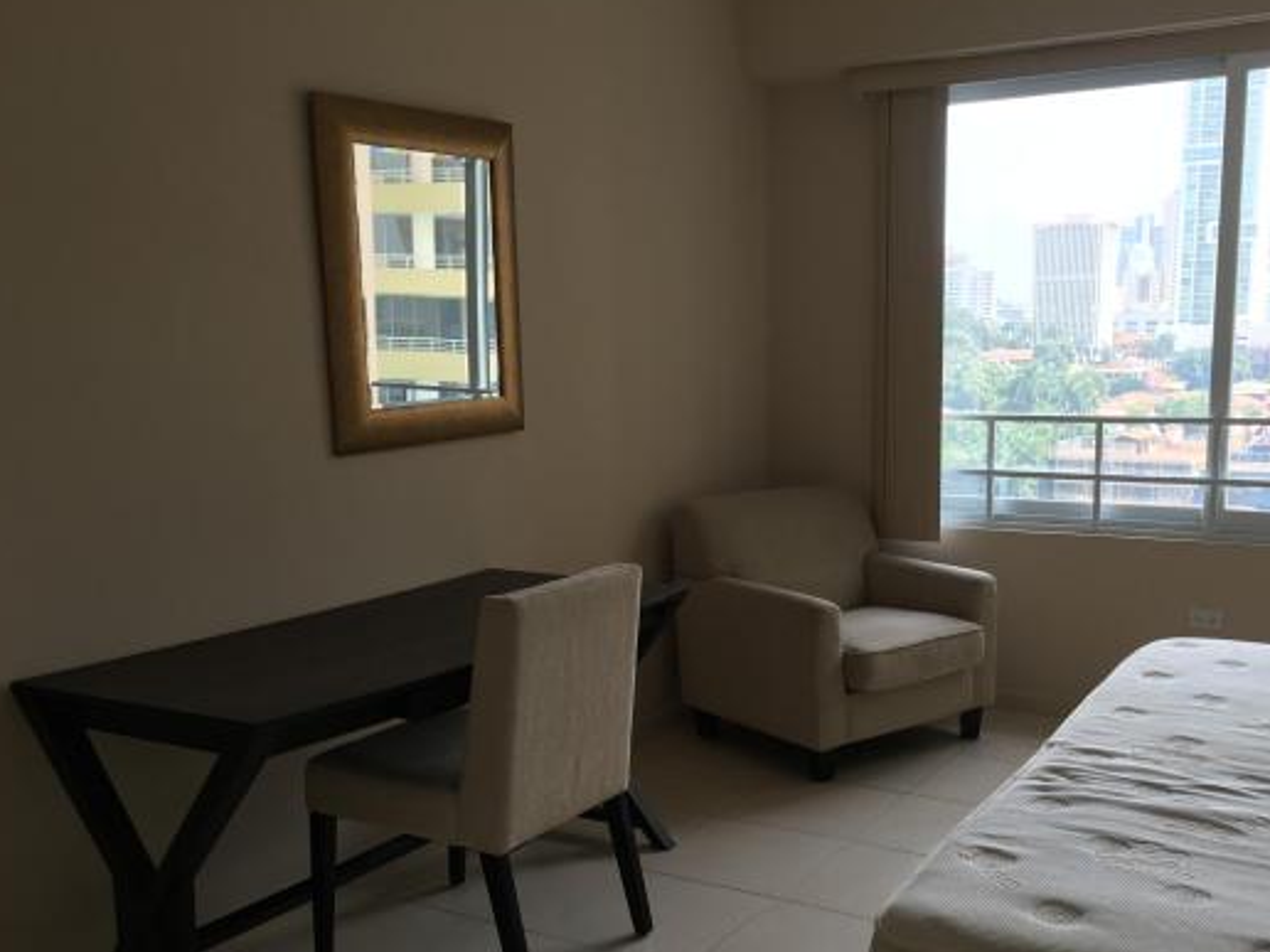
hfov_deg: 51.0
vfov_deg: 39.5
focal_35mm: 36
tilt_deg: -9.3
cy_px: 558
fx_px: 1321
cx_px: 761
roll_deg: +0.2
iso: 25
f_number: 2.2
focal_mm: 4.15
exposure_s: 1/120
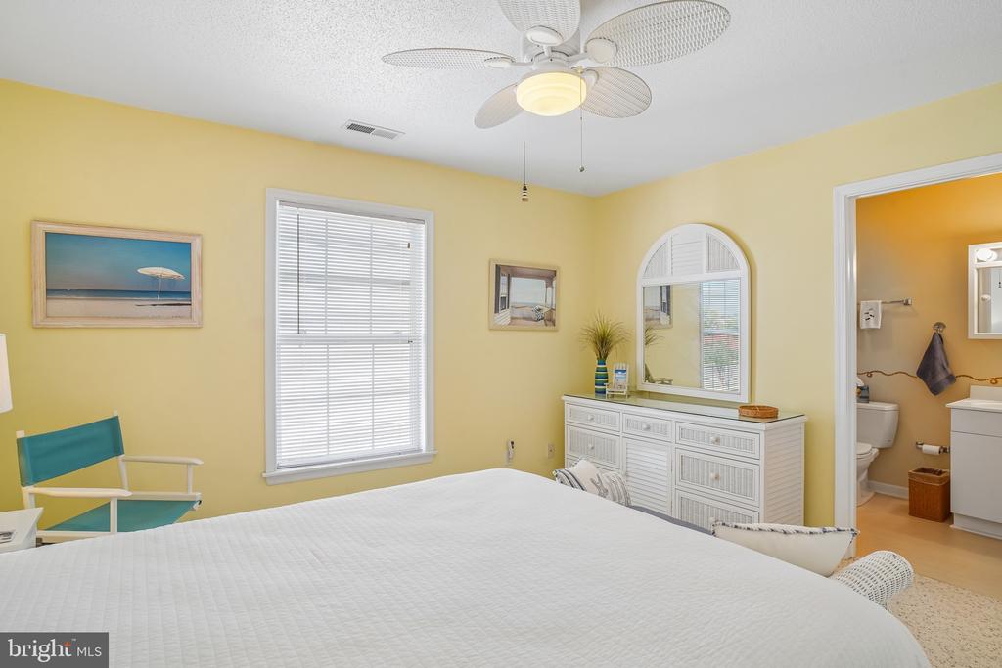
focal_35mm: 18
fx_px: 501
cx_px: 501
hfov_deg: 90.0
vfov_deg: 67.4
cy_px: 334
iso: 100
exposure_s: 1/20
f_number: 8
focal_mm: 18
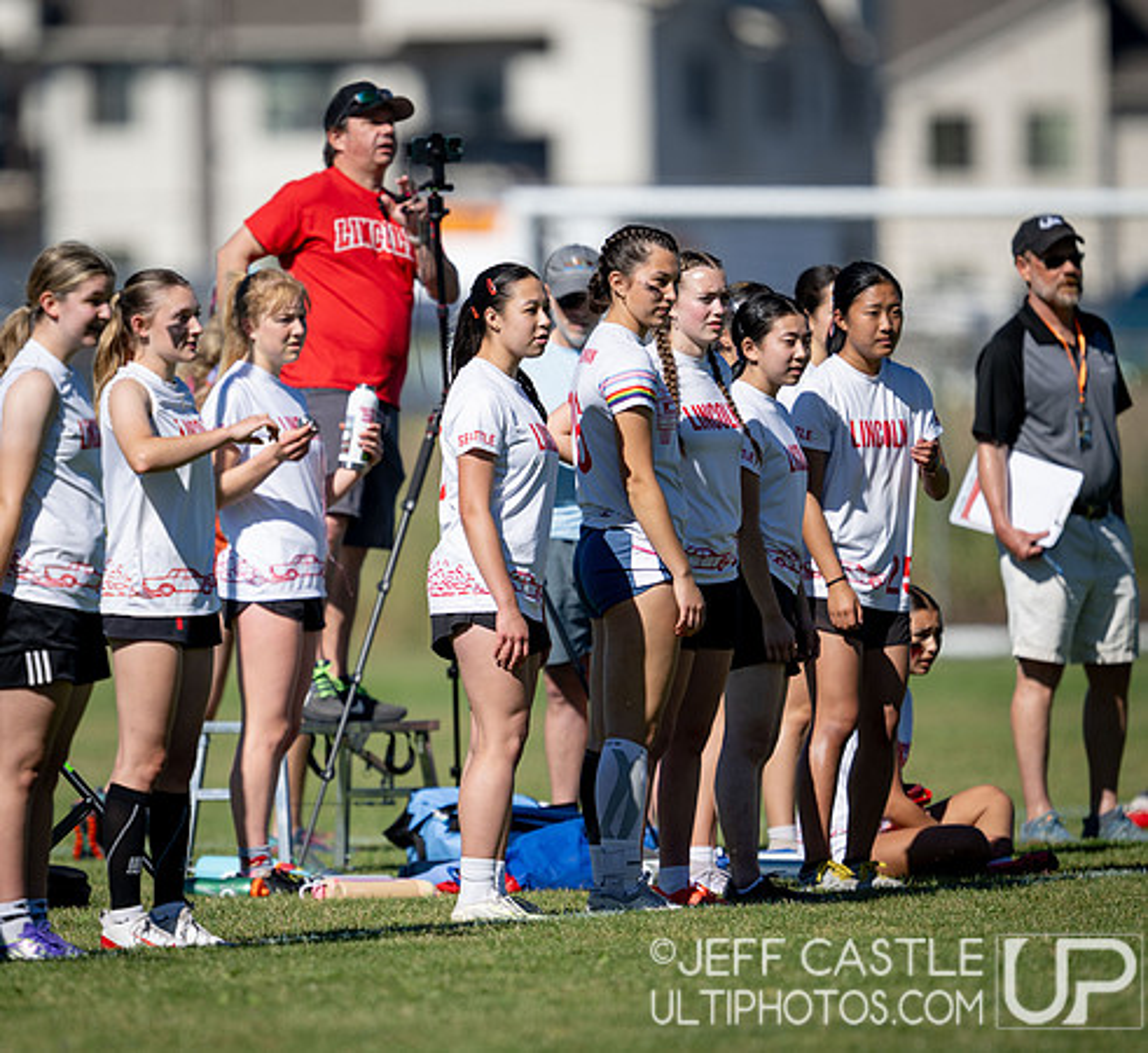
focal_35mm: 624
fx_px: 22444
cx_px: 431
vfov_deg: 2.7
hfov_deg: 2.9
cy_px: 539
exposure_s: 1/2000
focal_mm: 400
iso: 64
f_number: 2.8
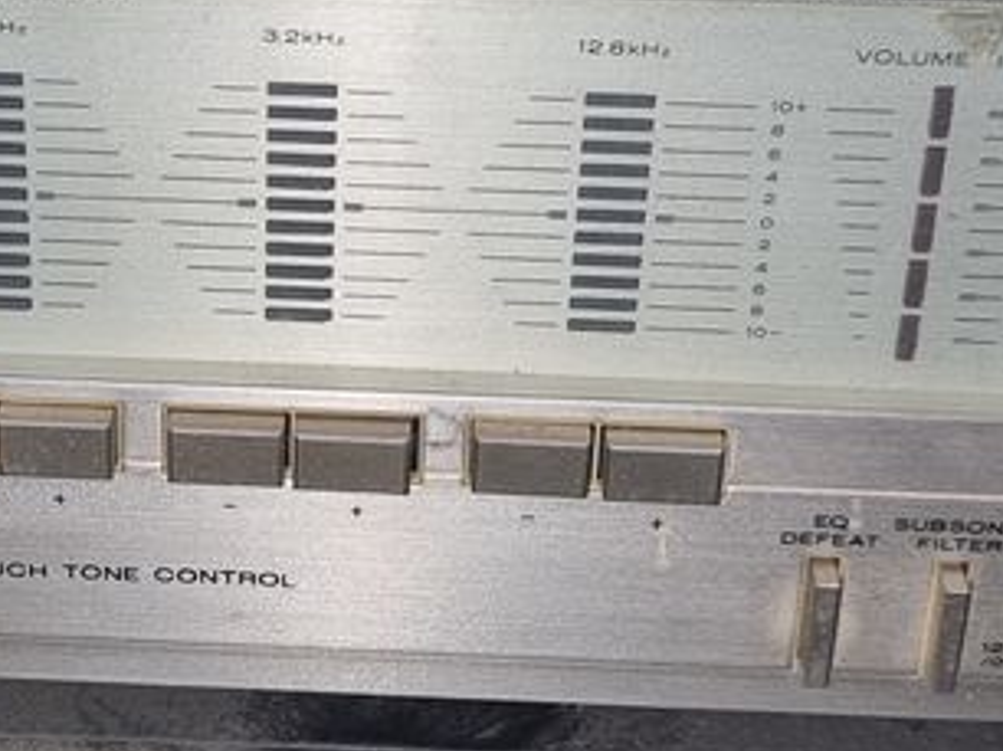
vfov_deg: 17.3
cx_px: 338
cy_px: 371
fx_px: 2461
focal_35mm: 85
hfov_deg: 22.9
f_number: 1.8
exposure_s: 1/115
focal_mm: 5.4
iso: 50
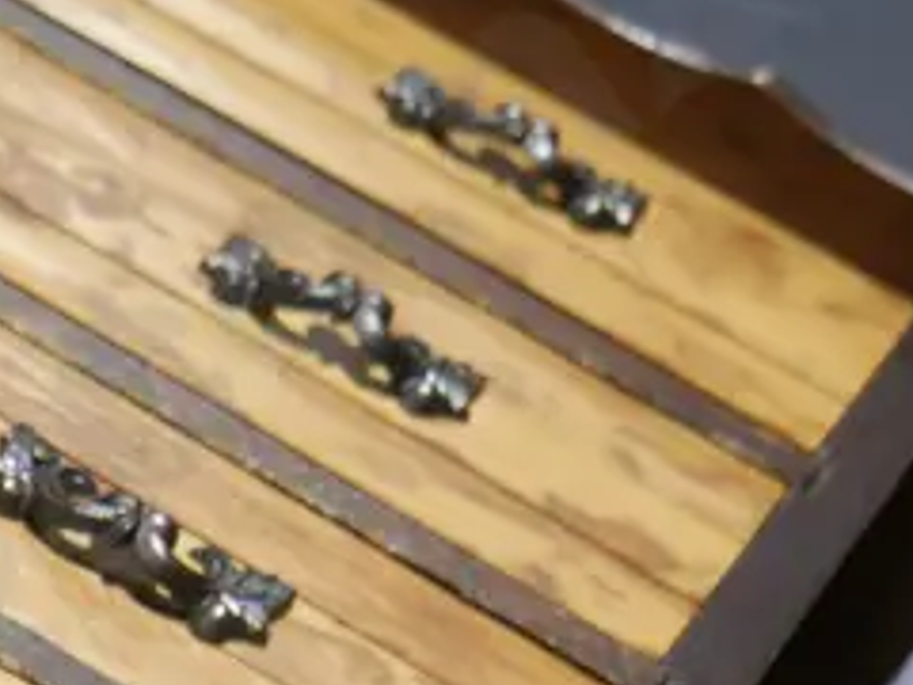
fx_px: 3824
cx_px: -833
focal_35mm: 145
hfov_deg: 12.3
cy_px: 1125
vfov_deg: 9.8
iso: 250
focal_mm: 17
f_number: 4
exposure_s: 1/60
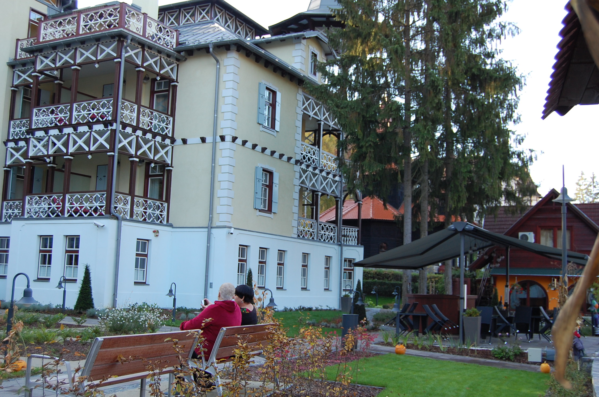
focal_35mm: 42
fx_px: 698
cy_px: 198
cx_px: 300
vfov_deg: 31.8
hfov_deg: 46.5
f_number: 5.6
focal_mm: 28
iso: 360
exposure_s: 1/125
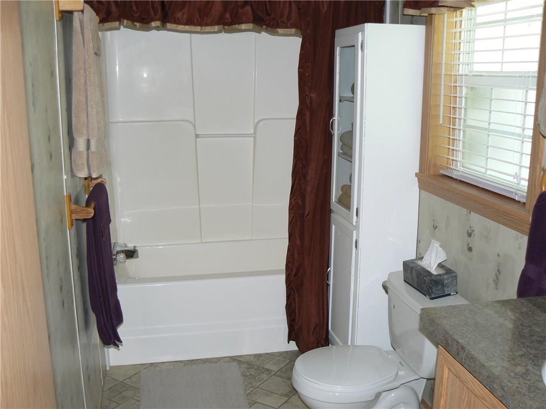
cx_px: 273
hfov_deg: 51.4
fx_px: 568
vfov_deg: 39.7
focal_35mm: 36
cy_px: 204
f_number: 2.8
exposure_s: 1/30
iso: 100
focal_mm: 6
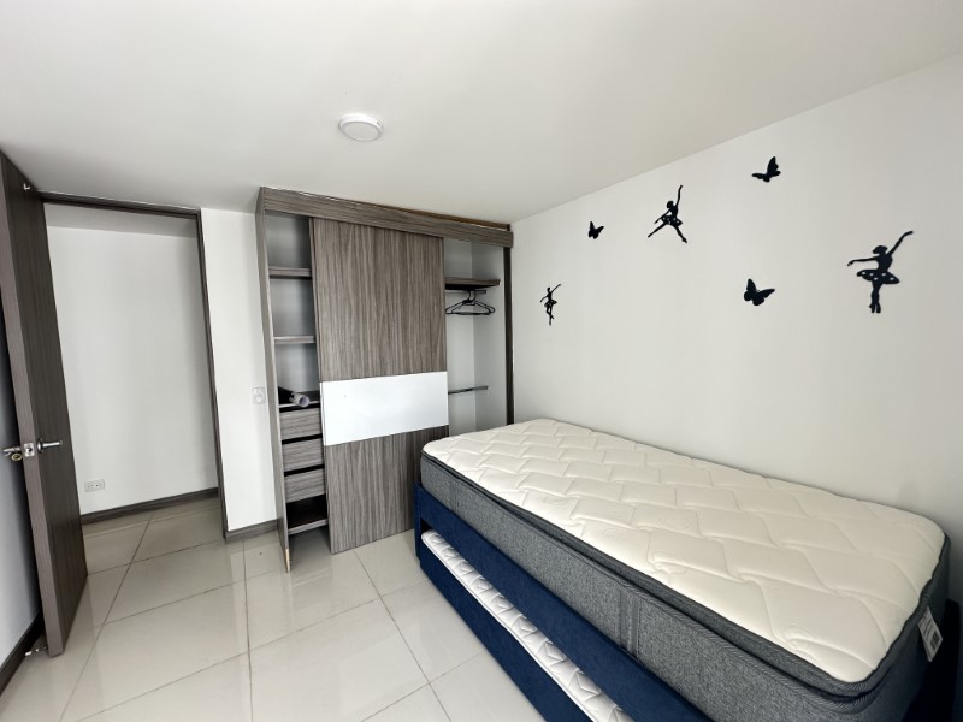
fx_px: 389
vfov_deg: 85.7
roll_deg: +0.7
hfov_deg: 102.1
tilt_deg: -4.6
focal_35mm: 14
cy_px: 361
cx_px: 482
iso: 100
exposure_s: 1/99
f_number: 2.2
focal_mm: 2.22
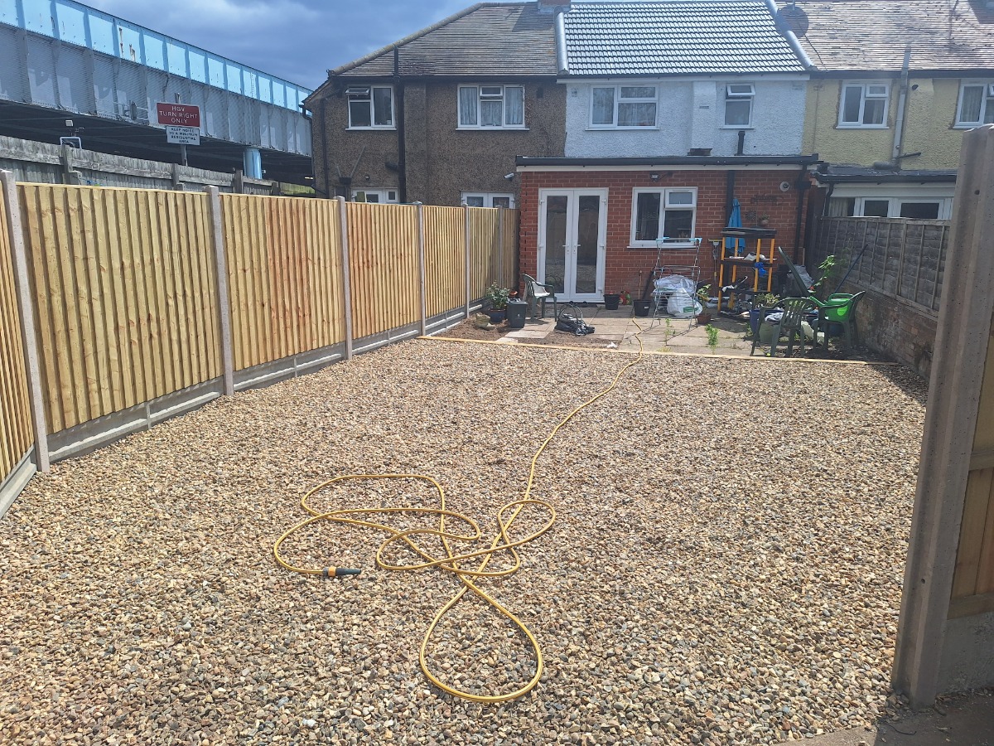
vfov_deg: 58.9
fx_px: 660
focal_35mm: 23
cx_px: 497
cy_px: 373
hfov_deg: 73.9
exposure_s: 1/2710
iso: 40
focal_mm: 5.54
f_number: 1.8
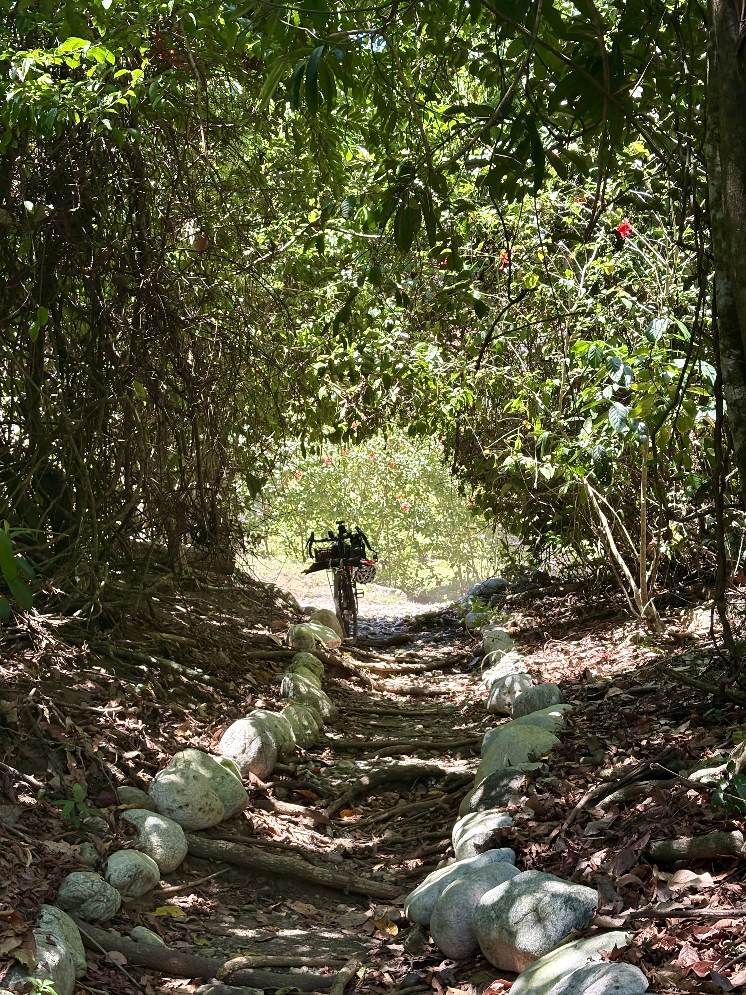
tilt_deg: +5.2
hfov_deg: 28.0
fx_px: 1494
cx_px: 373
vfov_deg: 36.8
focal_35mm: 52
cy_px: 498
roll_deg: +0.5
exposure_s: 1/235
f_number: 1.6
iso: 50
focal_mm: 5.96
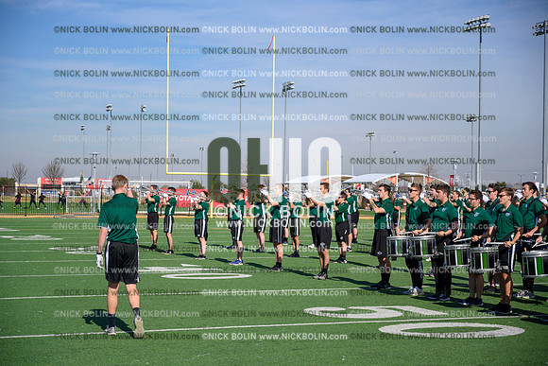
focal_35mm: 68
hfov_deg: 29.6
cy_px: 183
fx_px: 1035
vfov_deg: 20.0
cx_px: 274
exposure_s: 1/2500
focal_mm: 68
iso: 125
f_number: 4
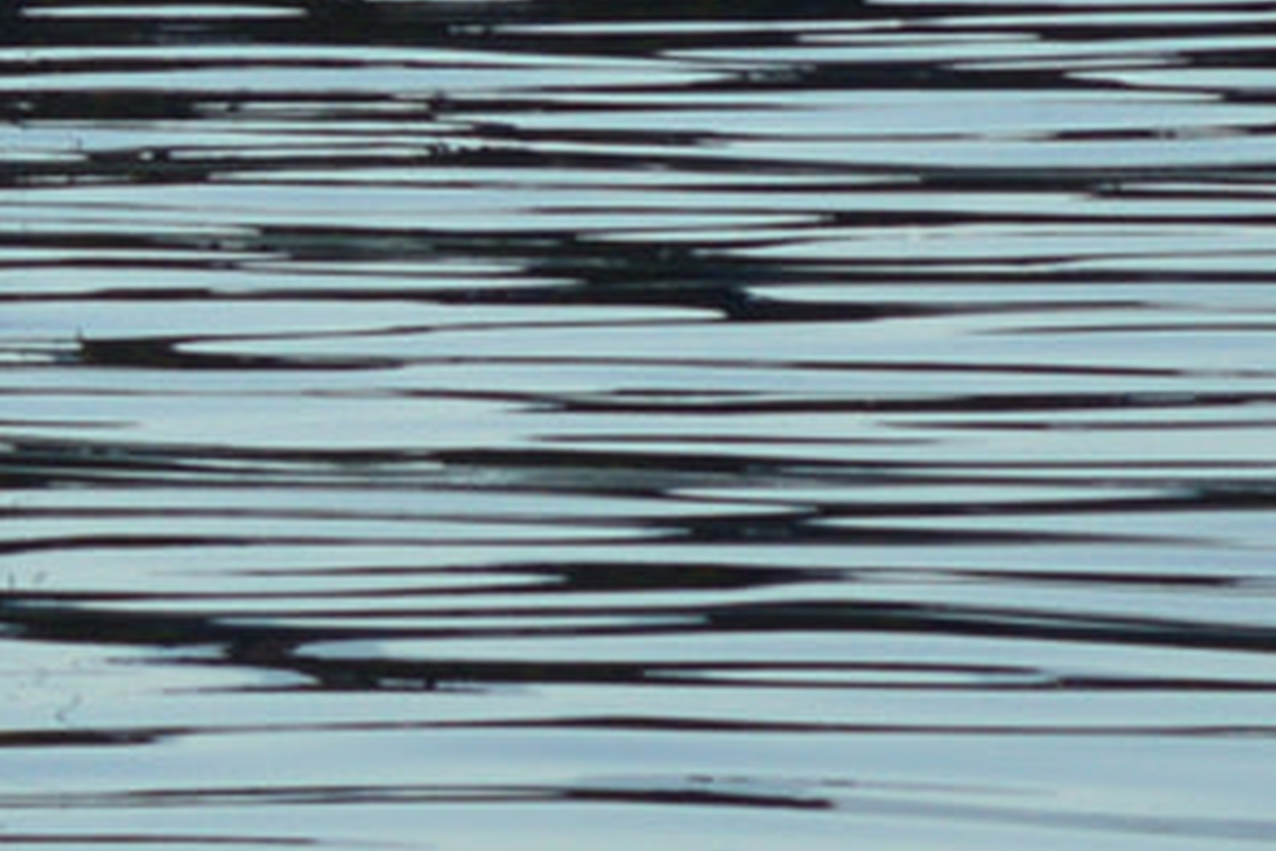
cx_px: -1177
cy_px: -1908
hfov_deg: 2.5
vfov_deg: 1.7
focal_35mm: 806
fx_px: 28566
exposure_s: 1/500
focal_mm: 78
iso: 220
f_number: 11
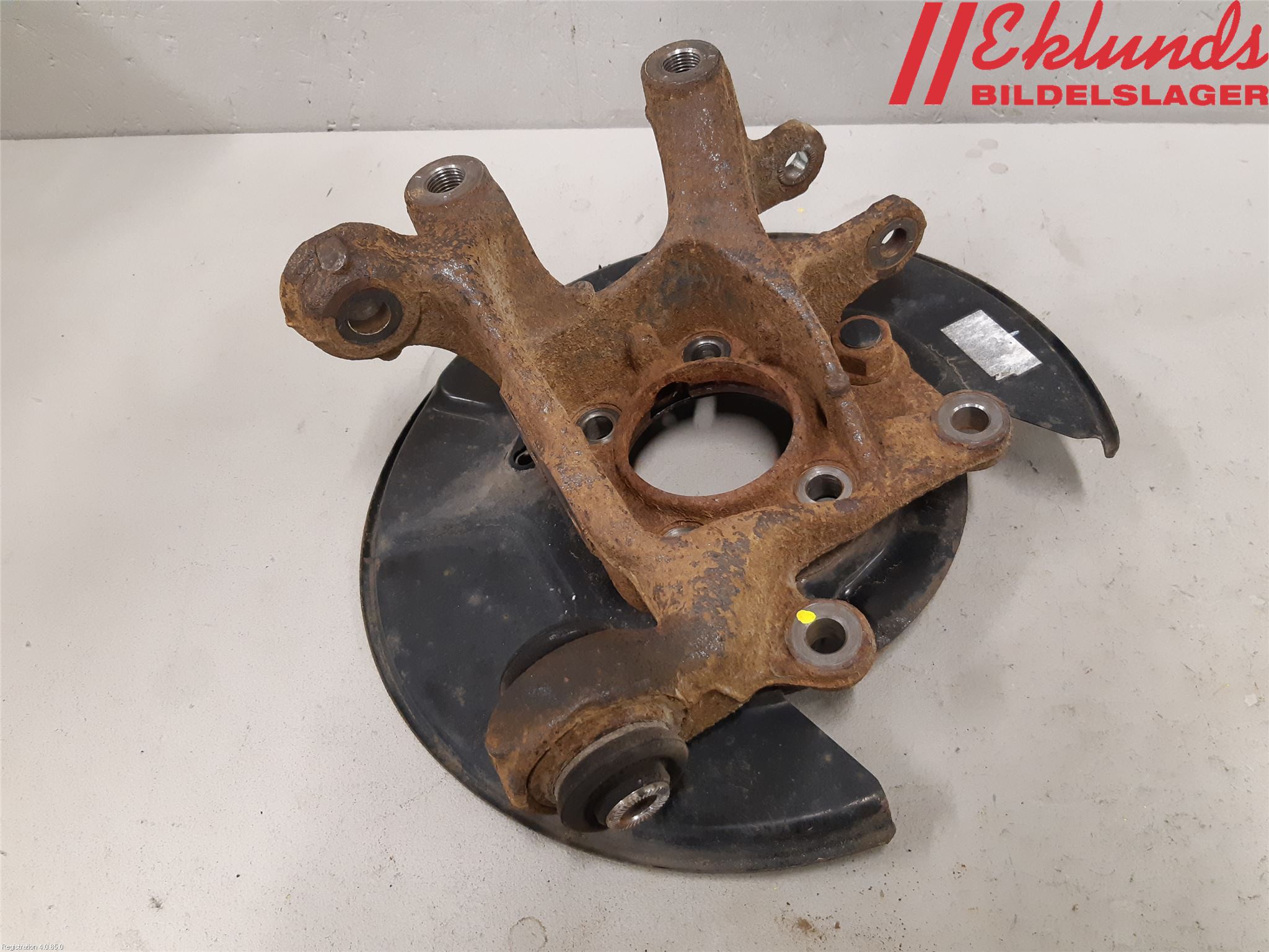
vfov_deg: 53.1
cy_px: 476
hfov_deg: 67.3
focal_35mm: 26
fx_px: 953
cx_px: 634
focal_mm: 3.93
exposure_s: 1/50
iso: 200
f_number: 1.7
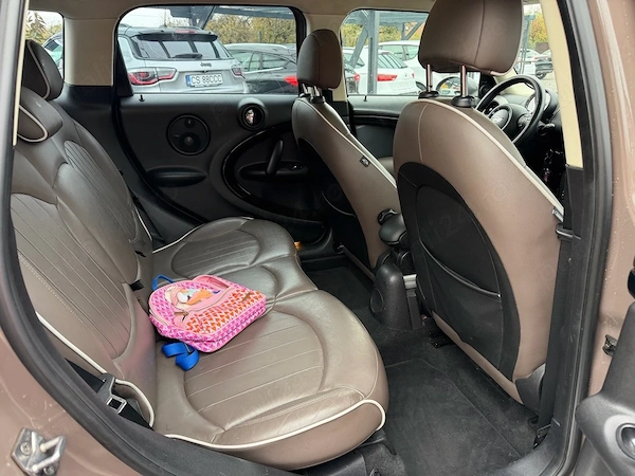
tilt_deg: -20.7
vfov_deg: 56.8
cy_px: 238
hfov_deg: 71.6
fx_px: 440
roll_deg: +1.7
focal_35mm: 24
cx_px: 318
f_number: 1.78
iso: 200
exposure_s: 1/111
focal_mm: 6.76
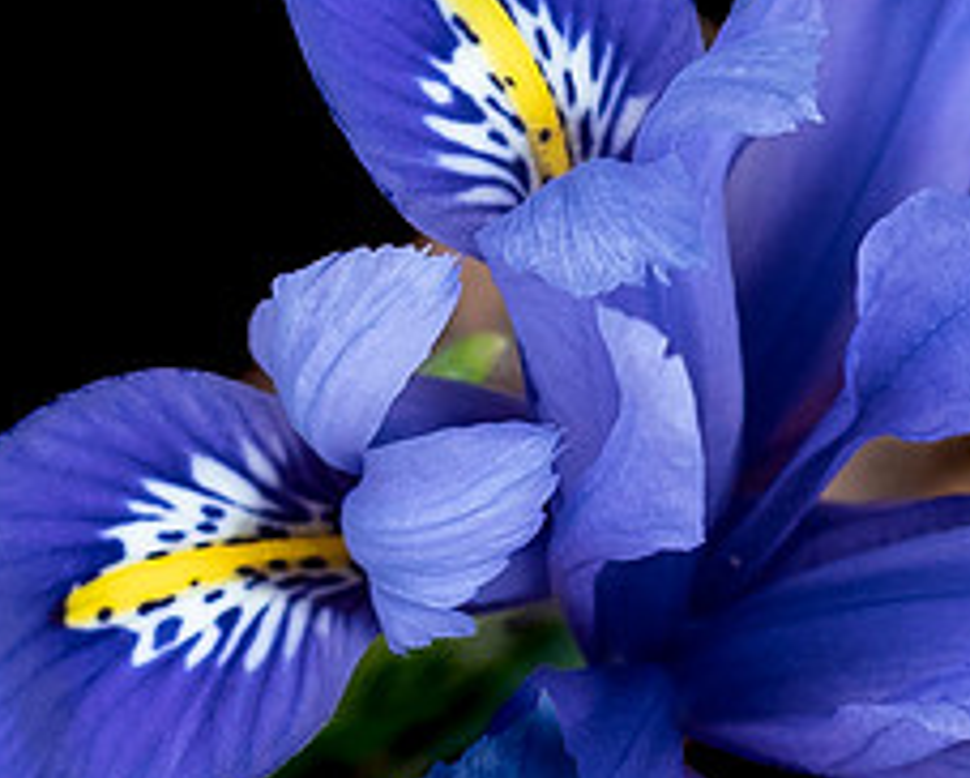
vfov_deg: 1.7
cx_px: 242
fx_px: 26578
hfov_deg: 2.1
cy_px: 372
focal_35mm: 925
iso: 320
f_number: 4
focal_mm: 73
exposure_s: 1/160
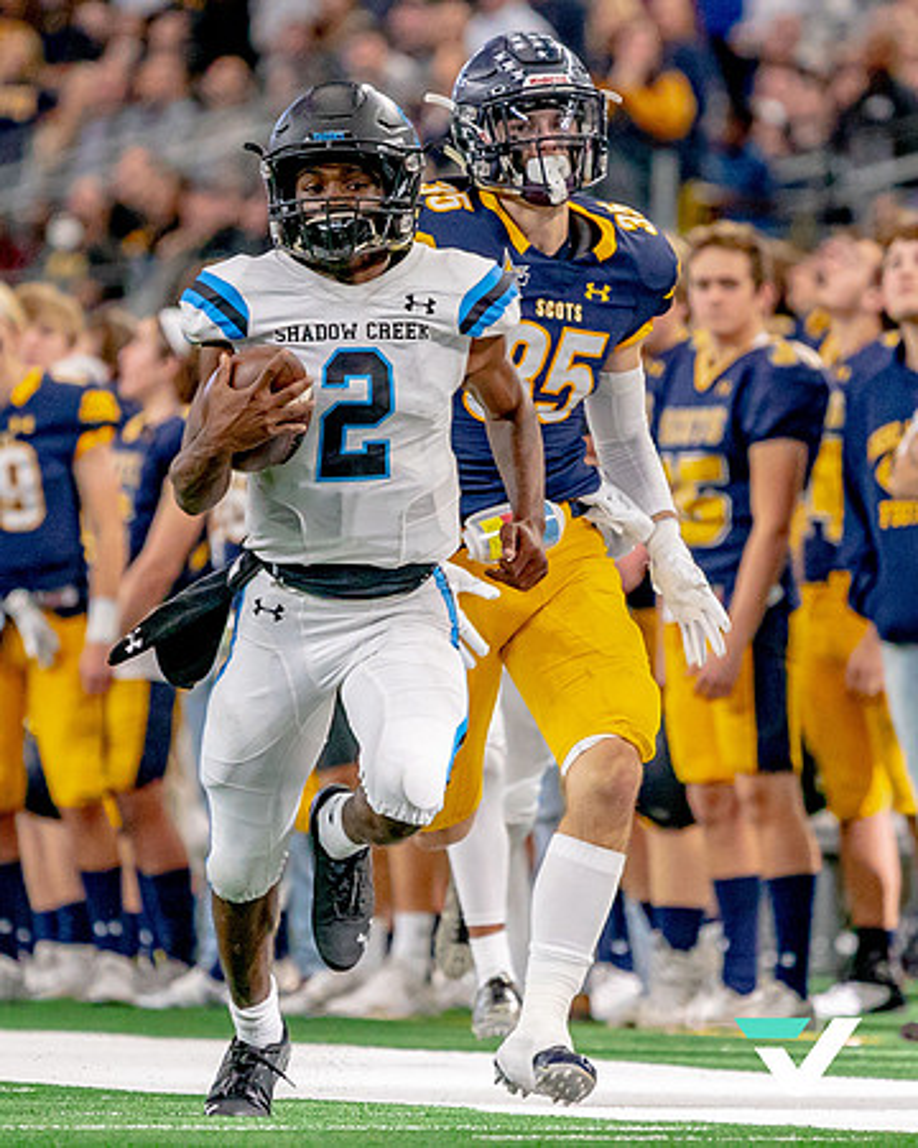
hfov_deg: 2.4
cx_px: 512
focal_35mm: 650
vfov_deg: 3.0
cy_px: 553
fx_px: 22067
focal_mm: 400
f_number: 5.6
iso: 6400
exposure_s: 1/2000
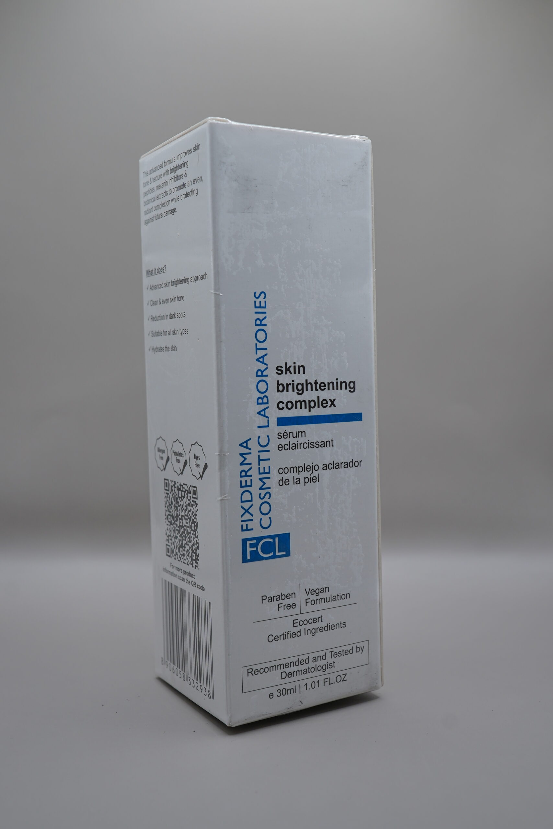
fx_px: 829
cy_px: 414
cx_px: 276
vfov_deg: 53.1
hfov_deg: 36.9
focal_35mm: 36
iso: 125
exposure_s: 1/80
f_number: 6.3
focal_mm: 24
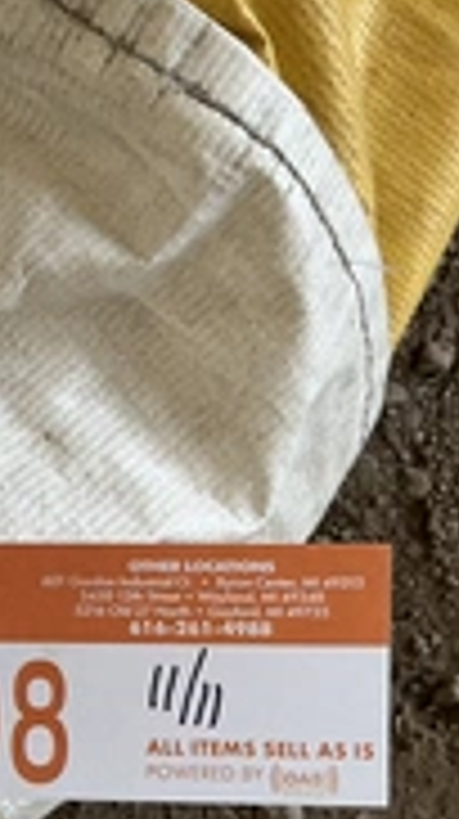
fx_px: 1454
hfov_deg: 16.6
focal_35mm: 67
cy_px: 590
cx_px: -184
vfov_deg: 31.0
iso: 20
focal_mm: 3
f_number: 1.8
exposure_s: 1/122
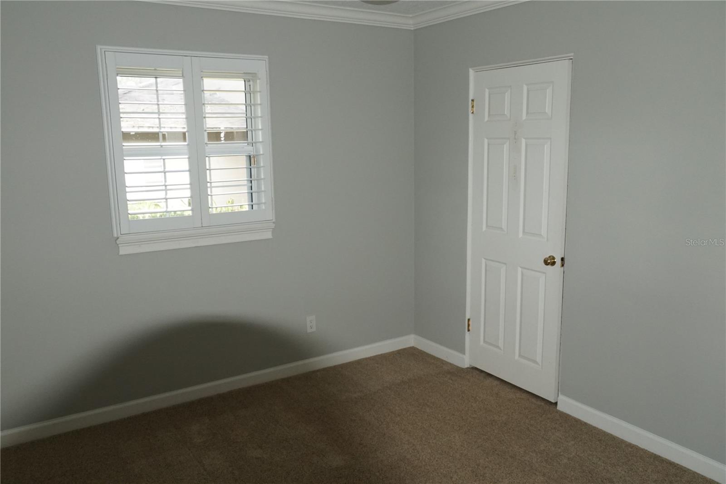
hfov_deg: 61.9
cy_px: 242
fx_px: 605
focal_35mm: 30
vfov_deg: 43.6
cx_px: 363
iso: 2000
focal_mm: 20
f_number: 8
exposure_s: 1/60
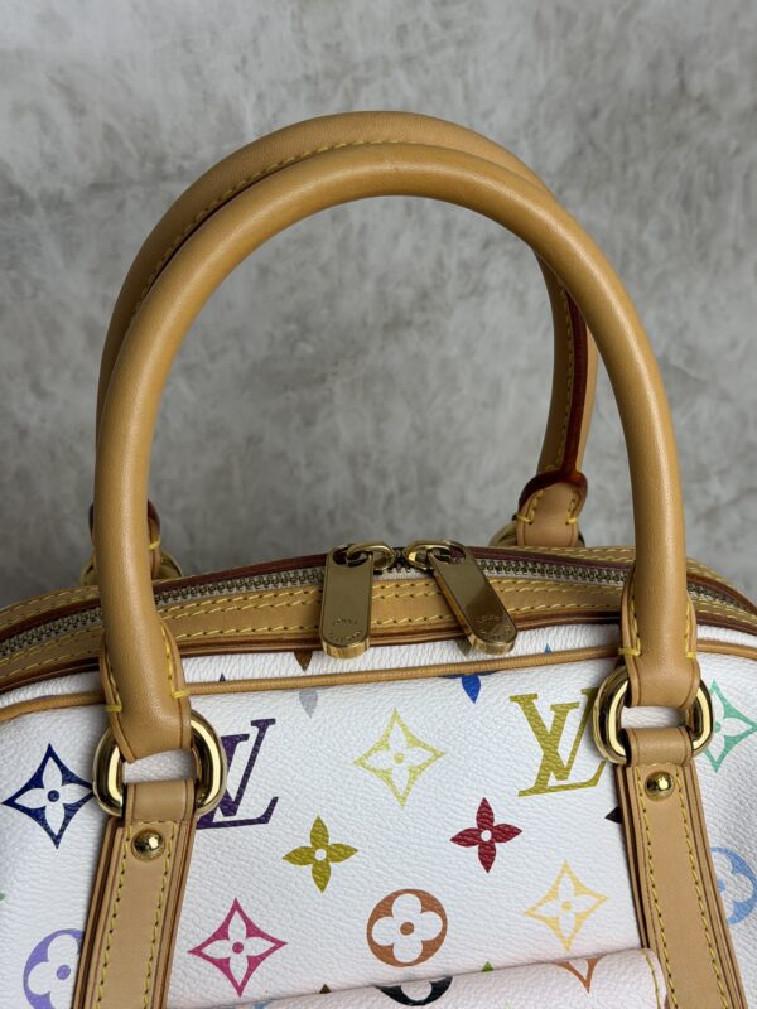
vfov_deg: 39.7
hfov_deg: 30.3
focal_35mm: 48
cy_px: 504
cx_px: 378
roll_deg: +0.4
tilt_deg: -20.5
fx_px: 1400
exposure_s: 1/319
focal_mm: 6.76
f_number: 1.78
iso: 64
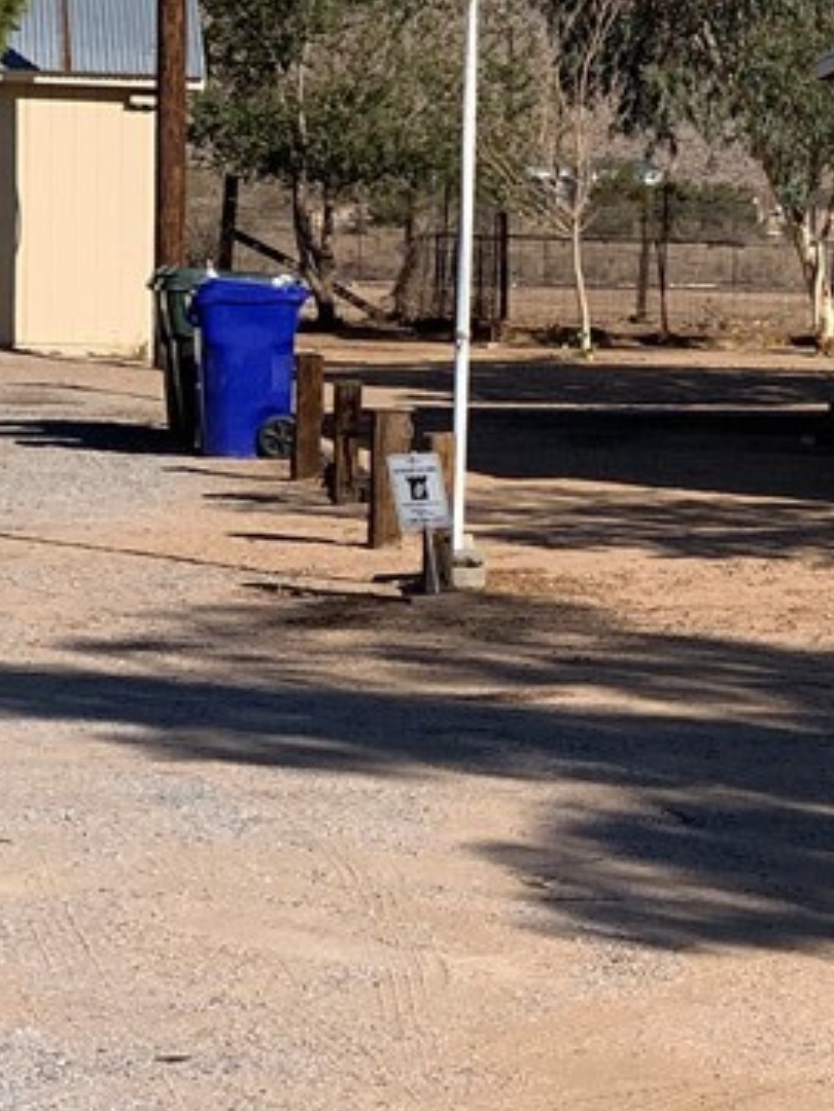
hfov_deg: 9.8
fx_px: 4754
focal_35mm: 148
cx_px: 1066
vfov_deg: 13.3
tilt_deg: -4.0
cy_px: 664
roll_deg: -1.6
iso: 16
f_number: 2.4
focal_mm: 6
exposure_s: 1/1845
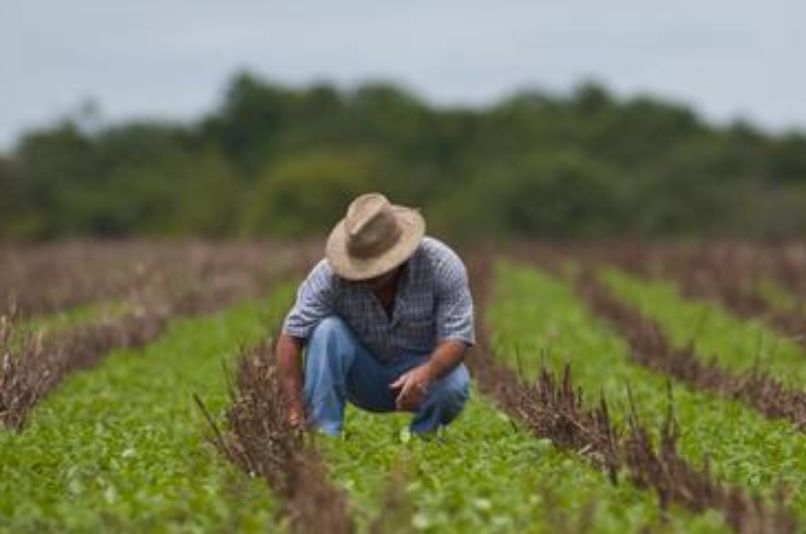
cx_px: 495
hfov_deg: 3.6
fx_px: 12873
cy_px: 350
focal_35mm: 576
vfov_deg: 2.4
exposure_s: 1/2500
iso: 100
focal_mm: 300
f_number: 5
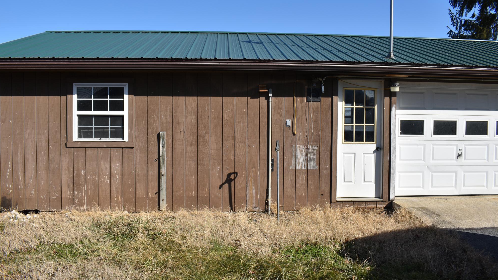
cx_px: 252
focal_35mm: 29
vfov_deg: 40.2
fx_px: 383
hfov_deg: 66.1
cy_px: 138
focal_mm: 18
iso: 100
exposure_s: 1/320
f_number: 9
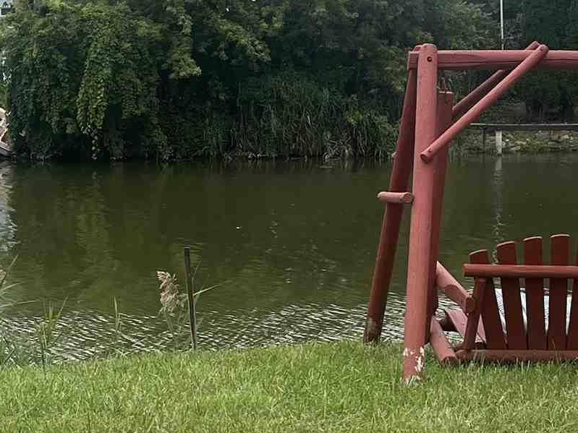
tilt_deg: -10.4
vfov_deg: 14.7
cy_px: 325
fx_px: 1669
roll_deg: +1.2
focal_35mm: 100
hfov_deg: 19.5
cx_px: 167
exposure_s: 1/1536
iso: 50
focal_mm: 5.1
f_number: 1.6
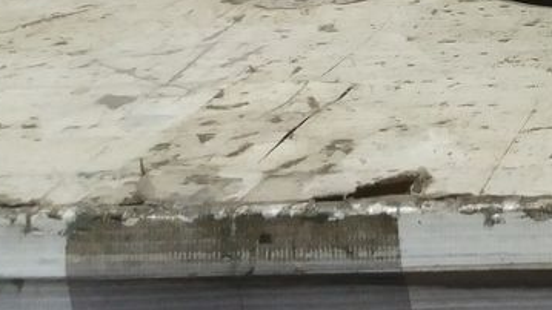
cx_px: 746
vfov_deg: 13.0
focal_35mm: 85
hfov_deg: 22.1
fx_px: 1244
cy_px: -229
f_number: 1.9
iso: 160
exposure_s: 1/20
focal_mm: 3.7
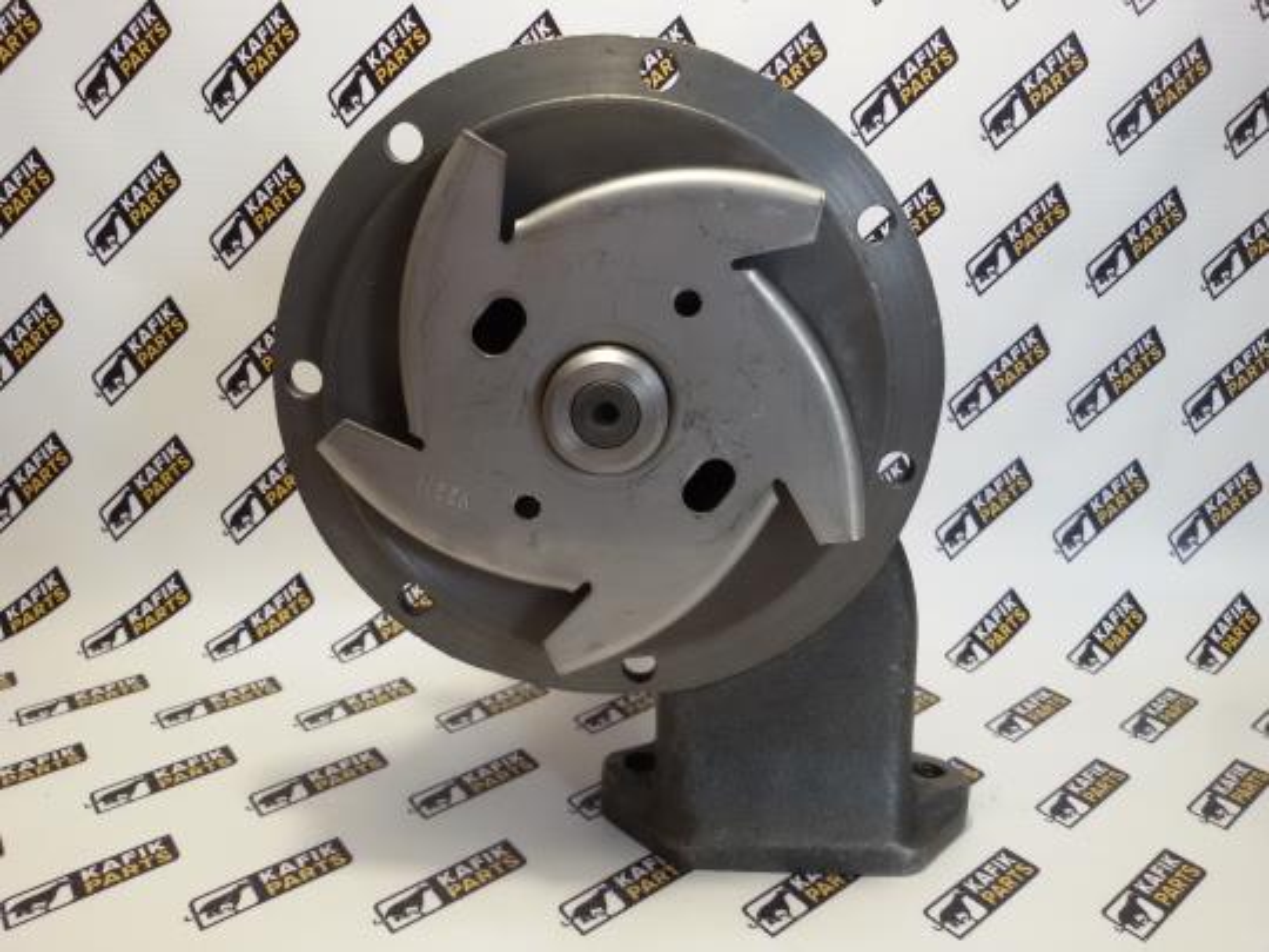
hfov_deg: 58.4
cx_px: 634
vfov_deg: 45.4
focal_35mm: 31
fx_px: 1136
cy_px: 476
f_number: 2.4
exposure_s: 1/33
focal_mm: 2.93
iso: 64
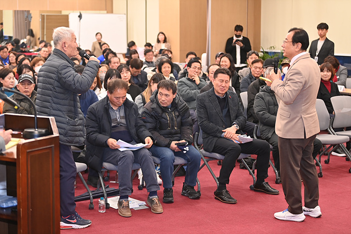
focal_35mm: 70
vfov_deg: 19.5
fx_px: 683
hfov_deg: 28.8
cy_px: 117
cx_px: 176
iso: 800
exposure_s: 1/100
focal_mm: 70
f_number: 2.8
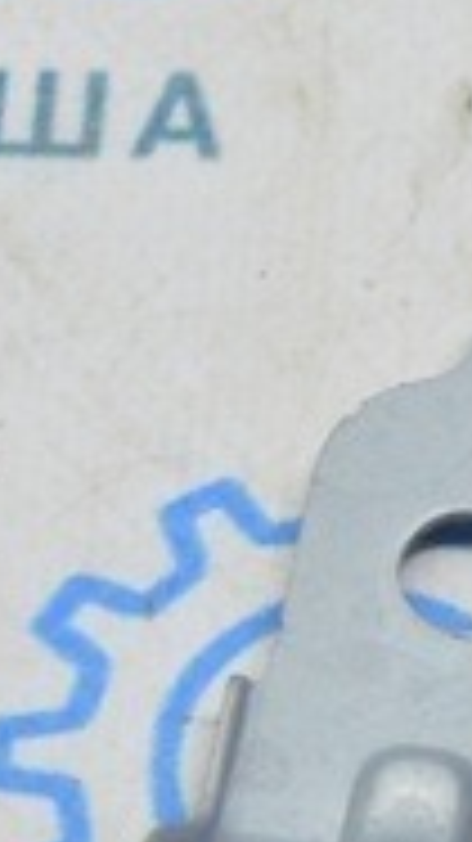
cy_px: 610
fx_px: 5748
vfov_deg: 8.4
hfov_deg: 4.6
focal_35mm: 258
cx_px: 1160
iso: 400
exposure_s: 1/40
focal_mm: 30
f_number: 4.2
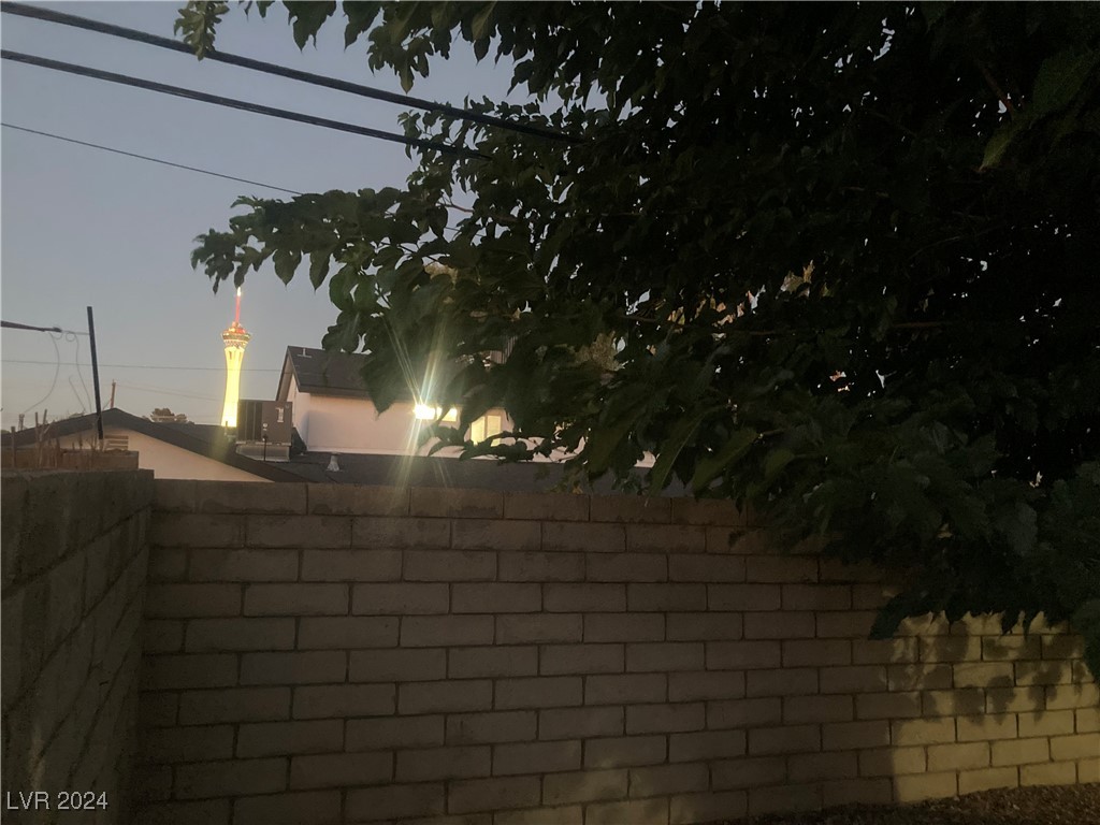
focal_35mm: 28
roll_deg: -2.8
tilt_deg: +4.5
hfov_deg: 63.4
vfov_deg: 49.7
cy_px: 412
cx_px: 550
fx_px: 890
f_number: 1.8
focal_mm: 3.99
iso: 1000
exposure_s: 1/15
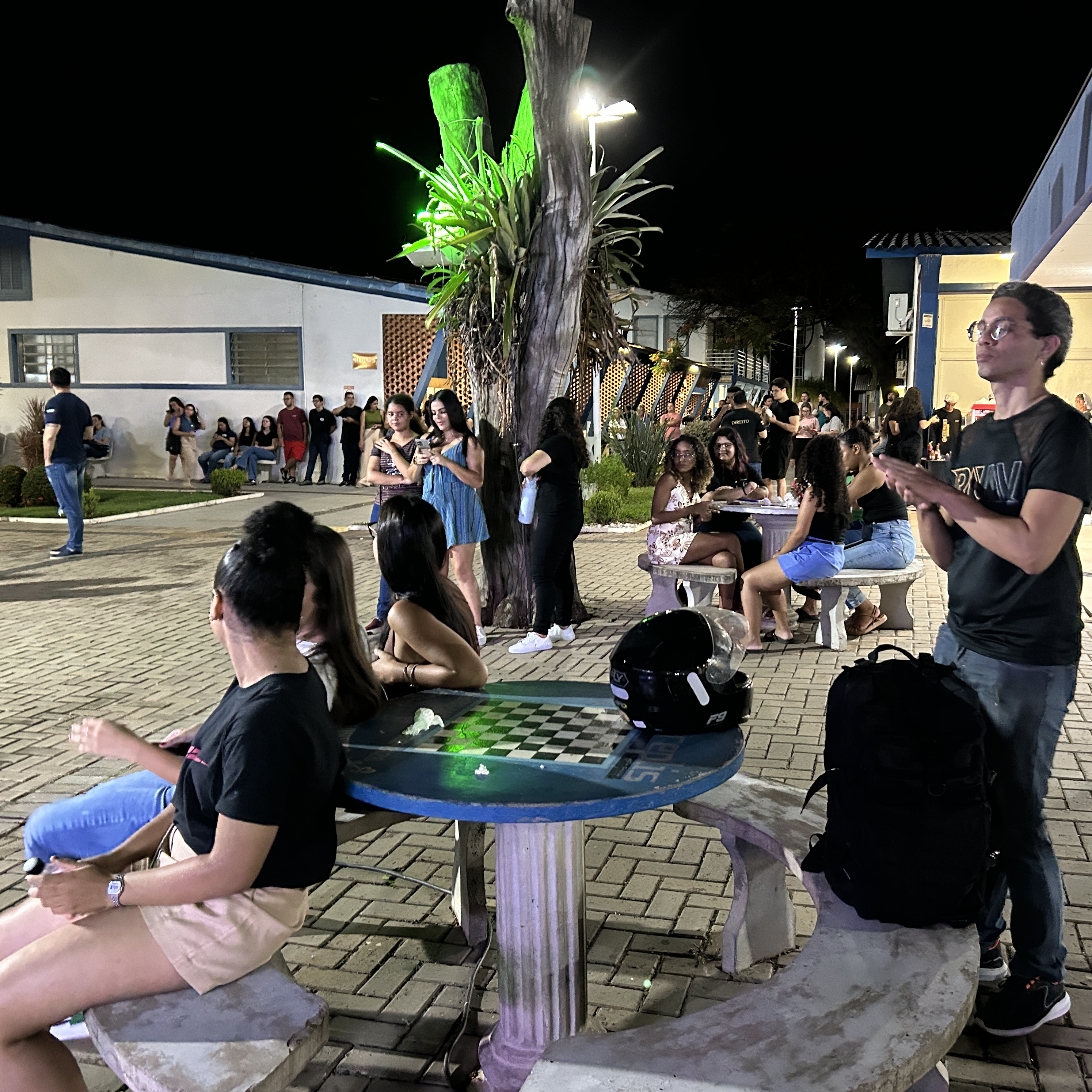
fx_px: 1106
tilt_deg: -7.0
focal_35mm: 31
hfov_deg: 52.4
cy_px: 546
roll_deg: -0.1
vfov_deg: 52.5
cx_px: 623
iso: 640
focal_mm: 5.7
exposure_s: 1/30
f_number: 1.5
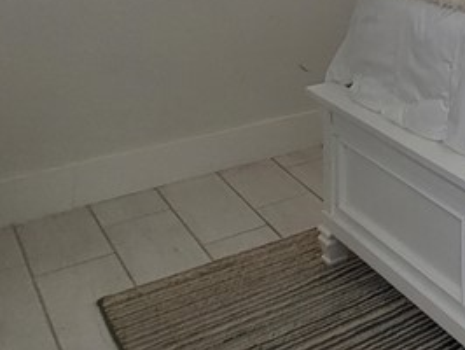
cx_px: 881
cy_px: -124
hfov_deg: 20.9
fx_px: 672
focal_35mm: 50
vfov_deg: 24.7
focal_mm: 2.2
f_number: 2.2
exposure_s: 1/60
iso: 64
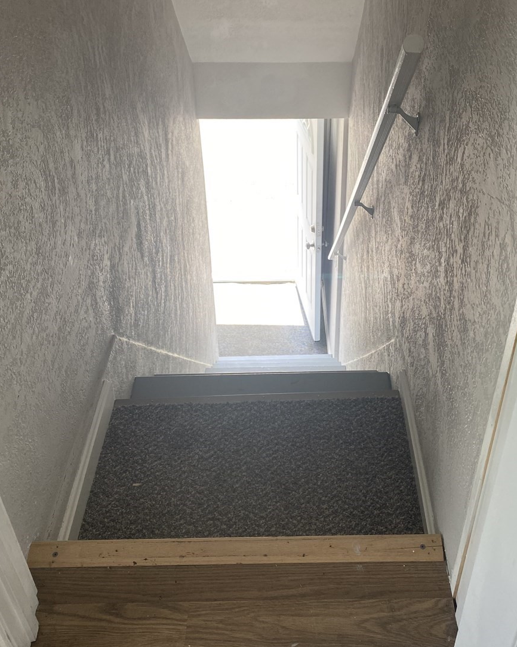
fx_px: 689
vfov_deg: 50.2
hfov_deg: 41.0
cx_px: 299
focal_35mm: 36
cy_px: 286
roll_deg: +0.4
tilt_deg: -37.8
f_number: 1.8
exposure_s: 1/121
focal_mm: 4.25
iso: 80
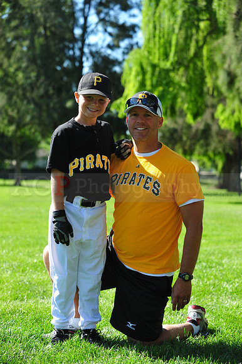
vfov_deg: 23.7
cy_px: 182
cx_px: 121
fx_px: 868
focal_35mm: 86
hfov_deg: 15.9
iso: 200
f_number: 5
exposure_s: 1/500
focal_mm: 86
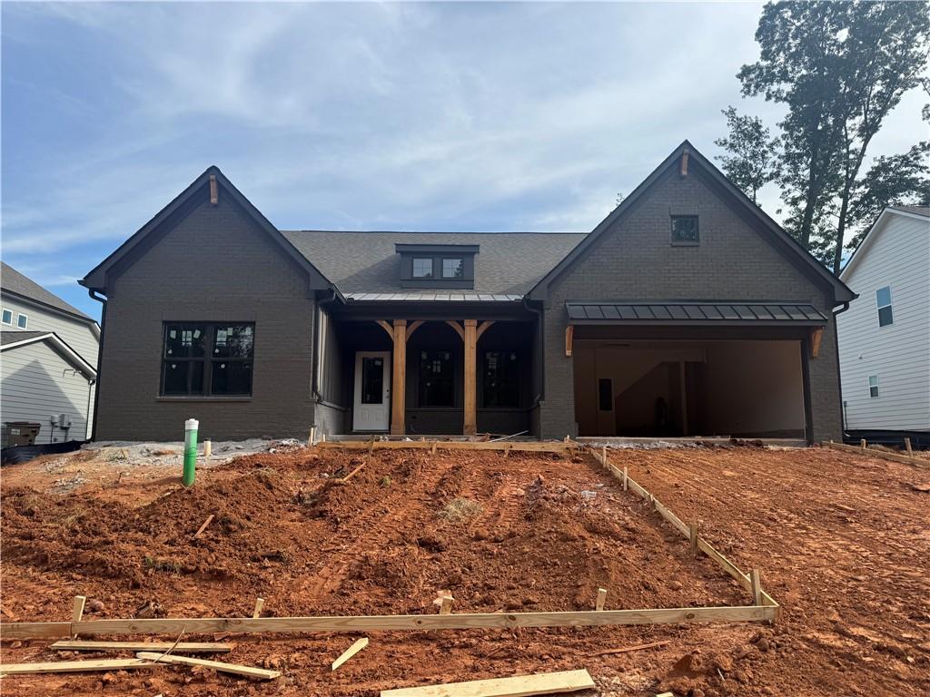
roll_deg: -1.5
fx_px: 645
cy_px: 348
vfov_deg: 56.8
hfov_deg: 71.6
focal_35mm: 24
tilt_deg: +9.4
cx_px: 465
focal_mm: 6.76
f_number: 1.78
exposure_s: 1/3597
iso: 80
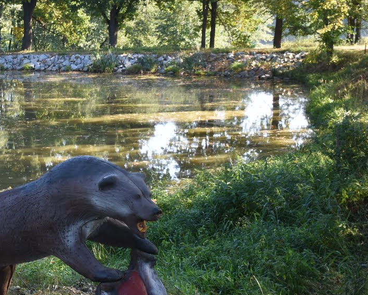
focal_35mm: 77
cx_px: -18
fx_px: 839
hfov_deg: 23.5
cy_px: 157
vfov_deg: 19.9
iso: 100
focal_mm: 24
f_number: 4.5
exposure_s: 1/80
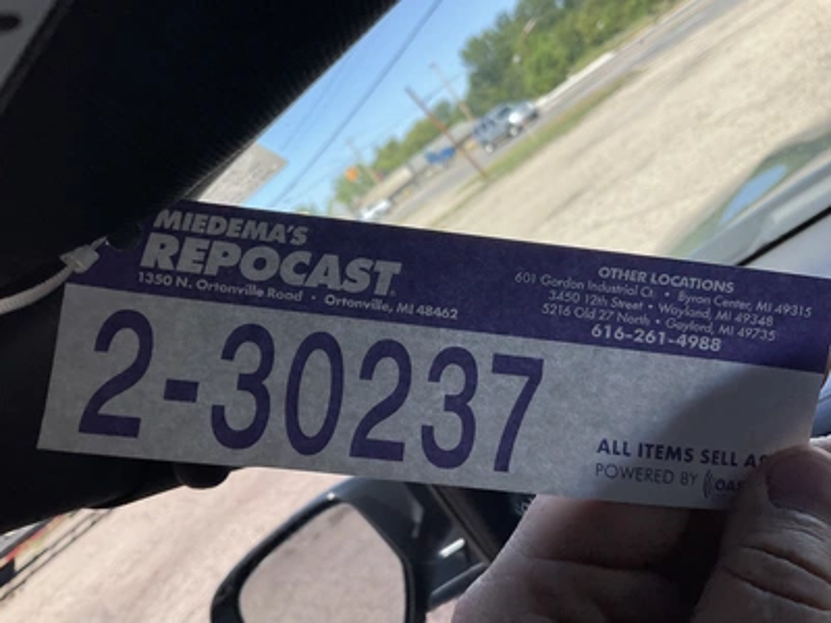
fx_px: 696
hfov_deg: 61.7
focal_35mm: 29
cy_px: 312
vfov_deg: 48.2
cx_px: 416
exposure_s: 1/486
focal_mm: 3
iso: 25
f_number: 1.8
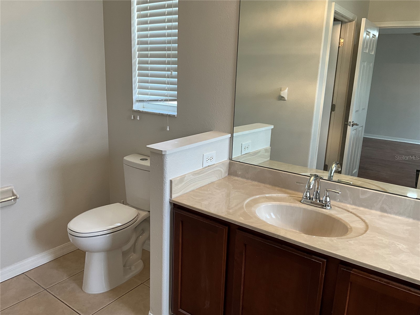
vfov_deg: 48.2
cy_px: 158
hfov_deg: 61.7
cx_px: 210
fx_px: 352
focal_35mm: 29
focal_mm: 3
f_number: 1.8
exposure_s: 1/120
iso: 64
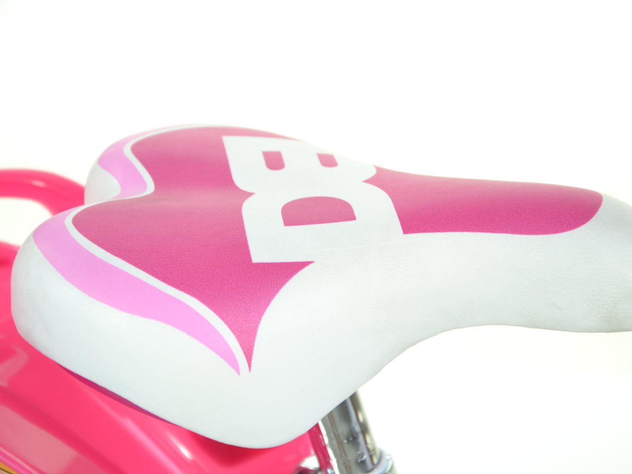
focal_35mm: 108
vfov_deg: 13.7
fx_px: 1971
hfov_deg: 18.2
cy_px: 235
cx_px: 350
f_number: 6.3
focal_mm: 66
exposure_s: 1/50
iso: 400
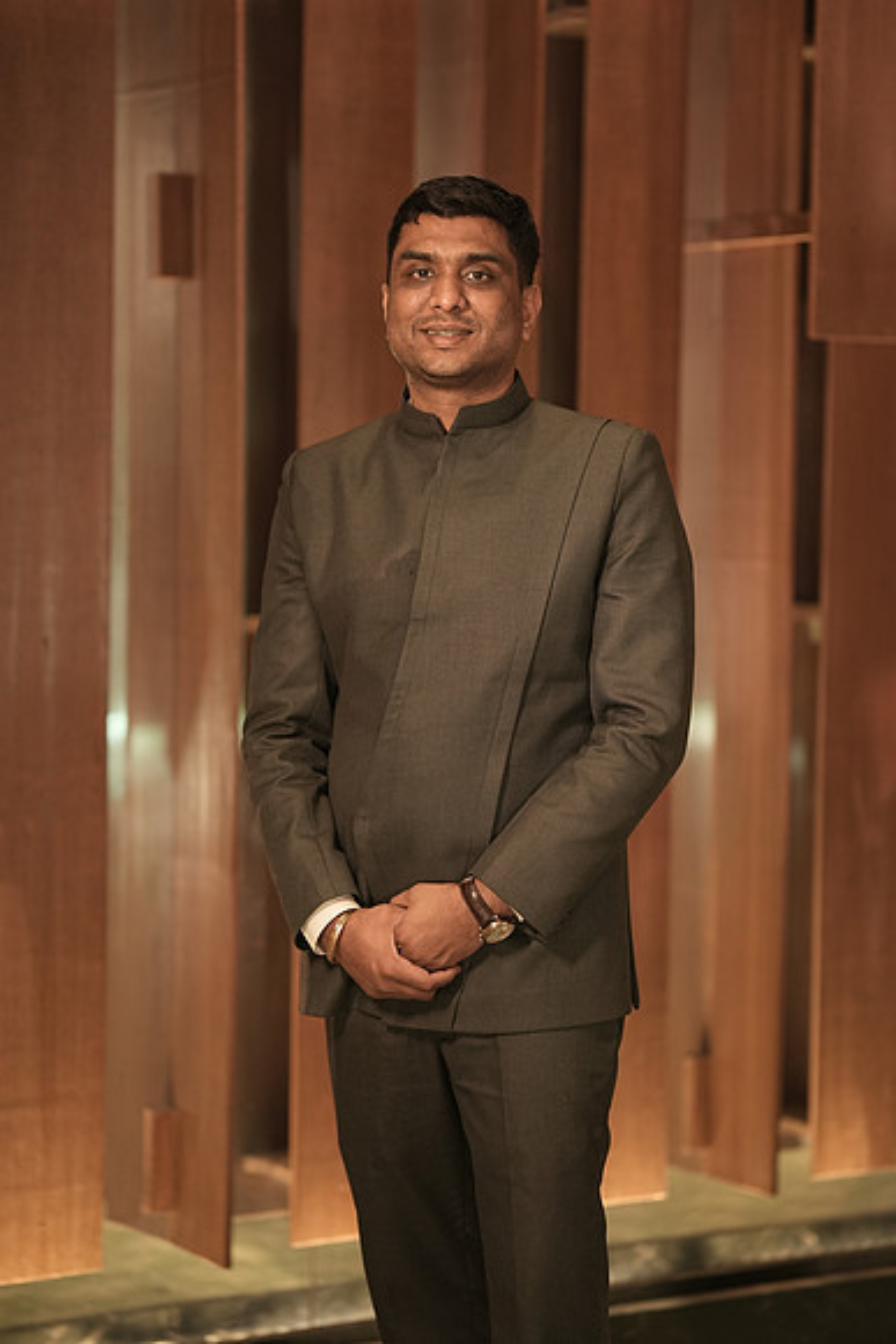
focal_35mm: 85
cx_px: 448
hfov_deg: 16.1
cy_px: 672
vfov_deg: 23.9
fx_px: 3171
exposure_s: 1/160
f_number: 1.8
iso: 1000
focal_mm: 85
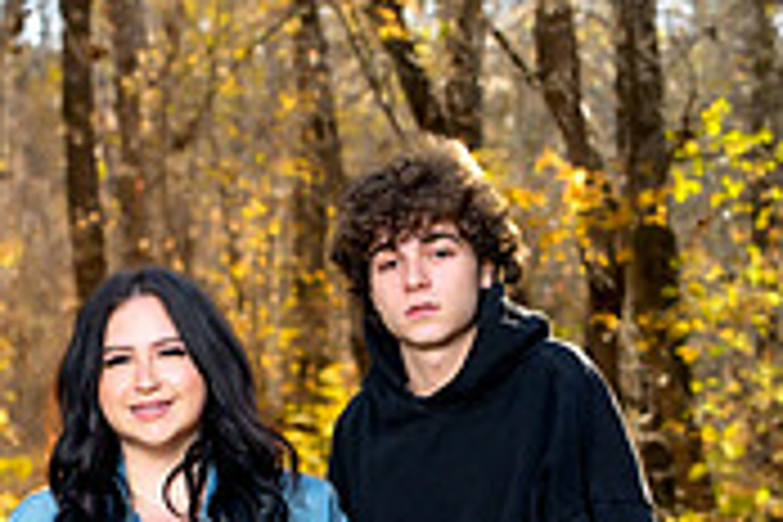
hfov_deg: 12.2
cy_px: 848
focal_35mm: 167
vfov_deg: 8.0
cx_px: 18
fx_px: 3632
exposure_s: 1/160
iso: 640
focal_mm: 50
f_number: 4
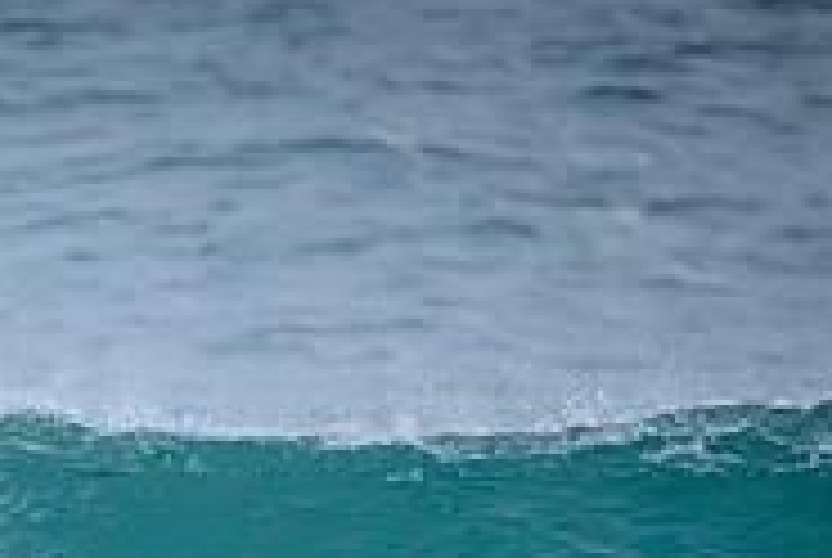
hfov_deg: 0.8
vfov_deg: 0.6
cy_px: 700
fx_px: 57962
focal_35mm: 2504
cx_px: -288
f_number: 6.3
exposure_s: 1/2000
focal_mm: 800
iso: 900
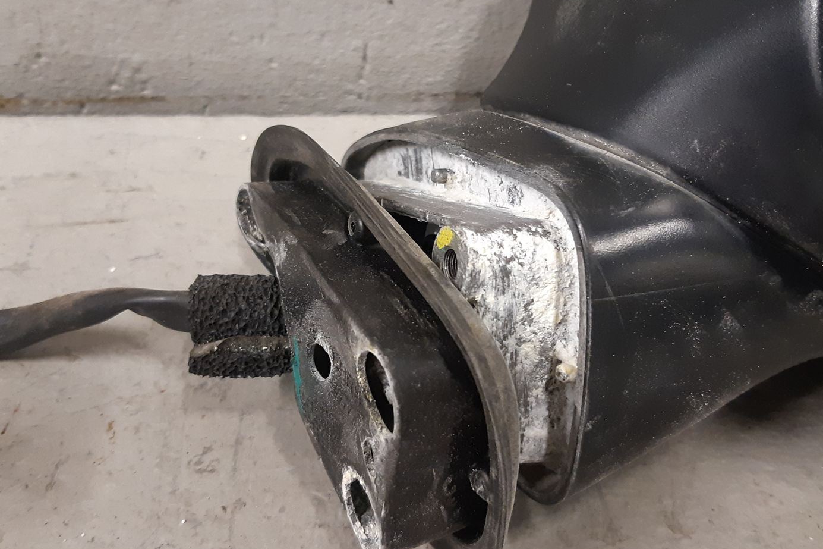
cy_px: 262
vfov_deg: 33.4
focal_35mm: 40
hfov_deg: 48.5
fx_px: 914
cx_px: 409
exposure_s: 1/50
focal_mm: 3.93
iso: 250
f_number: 1.7
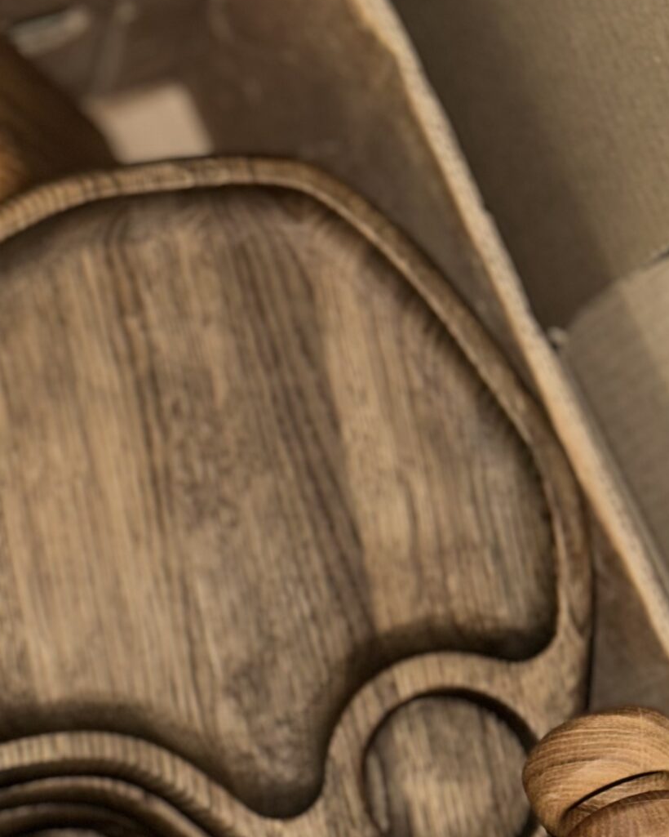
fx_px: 2896
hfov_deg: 13.0
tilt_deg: -79.9
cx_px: 0
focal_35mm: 117
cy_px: 693
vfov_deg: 16.3
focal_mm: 6.86
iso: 80
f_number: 1.78
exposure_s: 1/4
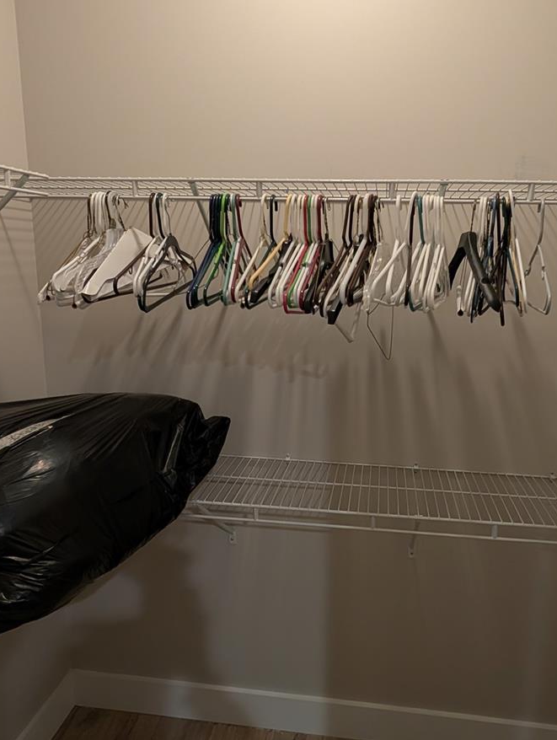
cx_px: 328
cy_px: 337
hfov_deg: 63.1
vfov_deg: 78.7
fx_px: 449
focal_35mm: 21
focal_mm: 2.02
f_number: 1.7
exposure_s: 1/24
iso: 85
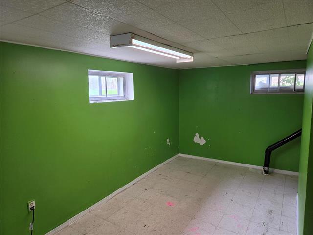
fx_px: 208
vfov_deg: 58.9
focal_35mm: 23
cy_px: 118
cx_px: 156
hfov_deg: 73.9
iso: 160
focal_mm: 5.4
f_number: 1.8
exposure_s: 1/60
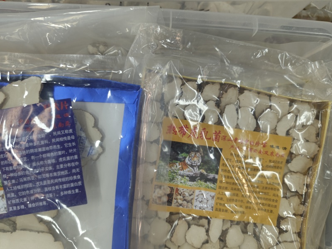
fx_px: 230
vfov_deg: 56.8
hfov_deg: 71.6
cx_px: 166
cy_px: 124
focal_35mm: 24
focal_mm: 5.56
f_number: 1.88
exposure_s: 1/100
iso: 245
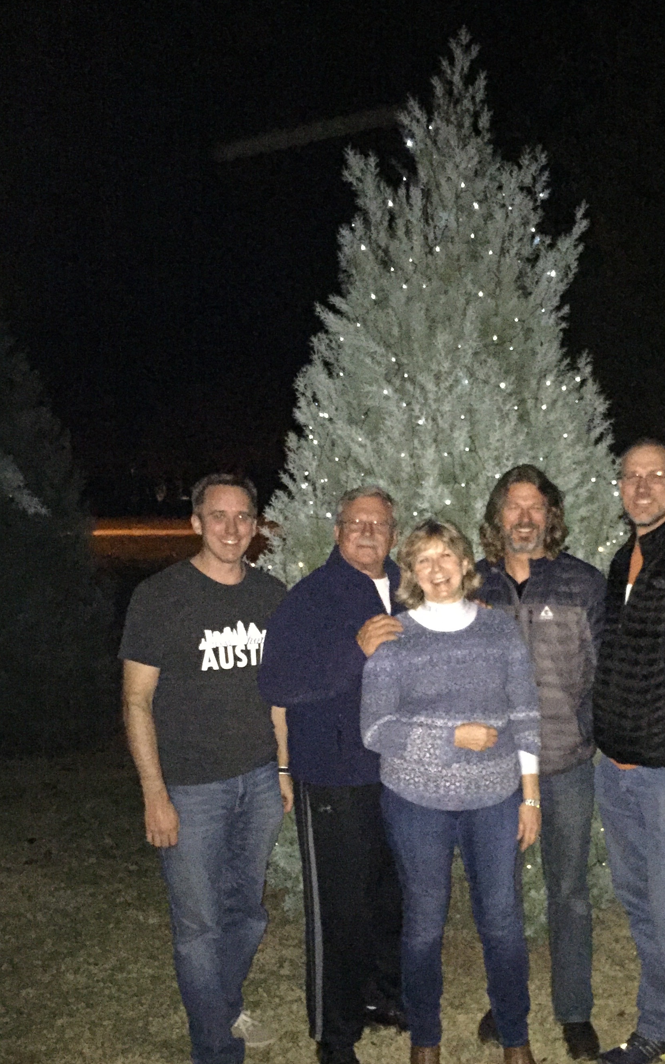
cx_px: 472
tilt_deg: -3.7
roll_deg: +1.0
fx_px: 1102
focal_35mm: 38
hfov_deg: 33.1
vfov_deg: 51.3
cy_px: 628
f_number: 2.2
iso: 2000
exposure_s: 1/16
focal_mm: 4.15
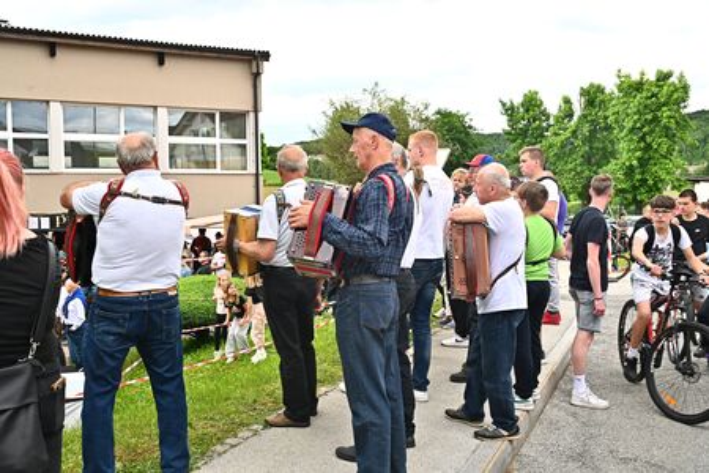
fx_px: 689
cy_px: 236
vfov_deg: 37.9
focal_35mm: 35
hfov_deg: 54.4
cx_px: 354
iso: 1600
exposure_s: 1/250
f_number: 11
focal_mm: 35
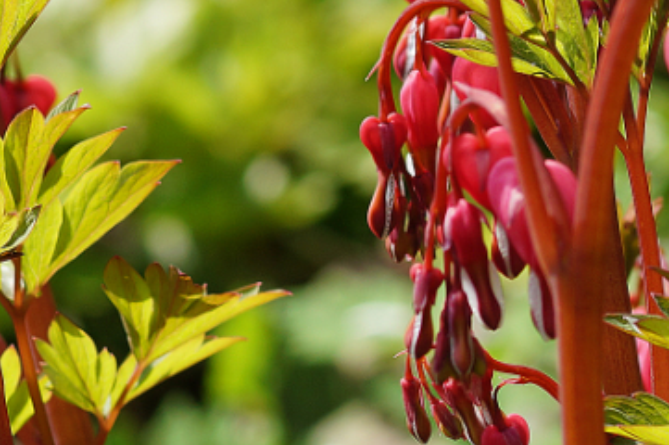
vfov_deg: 2.7
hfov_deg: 4.1
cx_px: 914
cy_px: 326
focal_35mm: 499
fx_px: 9264
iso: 100
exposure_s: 1/250
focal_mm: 100
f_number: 5.6
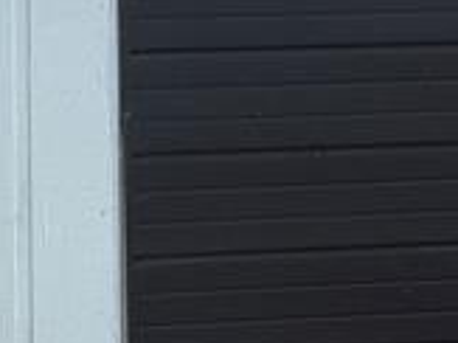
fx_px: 1996
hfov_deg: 11.6
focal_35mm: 151
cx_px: 958
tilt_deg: -1.4
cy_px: 0
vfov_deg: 9.7
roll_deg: +1.4
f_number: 1.78
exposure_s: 1/1727
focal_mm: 6.76
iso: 100
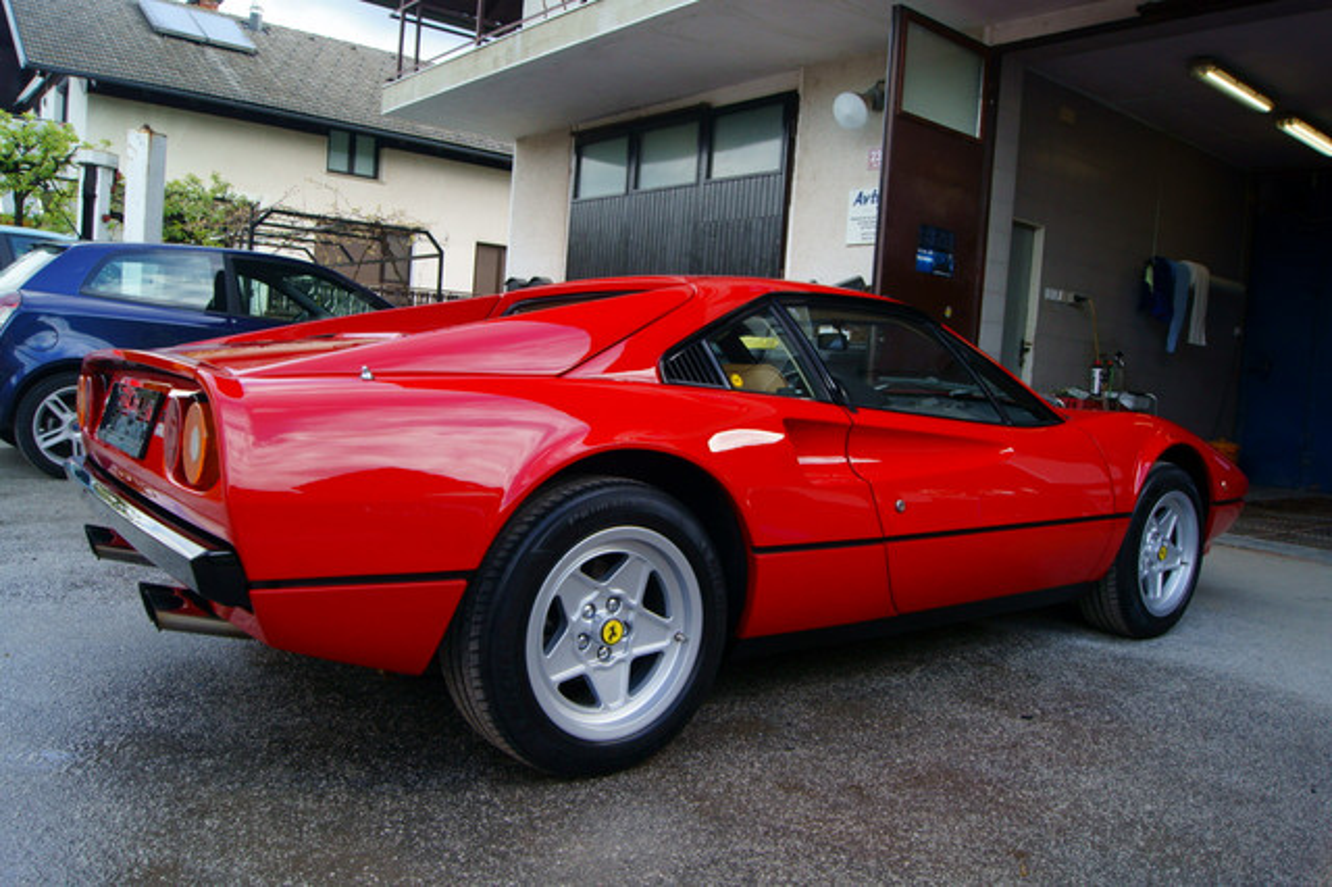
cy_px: 444
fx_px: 998
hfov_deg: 67.4
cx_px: 666
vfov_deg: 47.9
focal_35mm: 27
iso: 200
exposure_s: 1/80
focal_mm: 18
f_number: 10
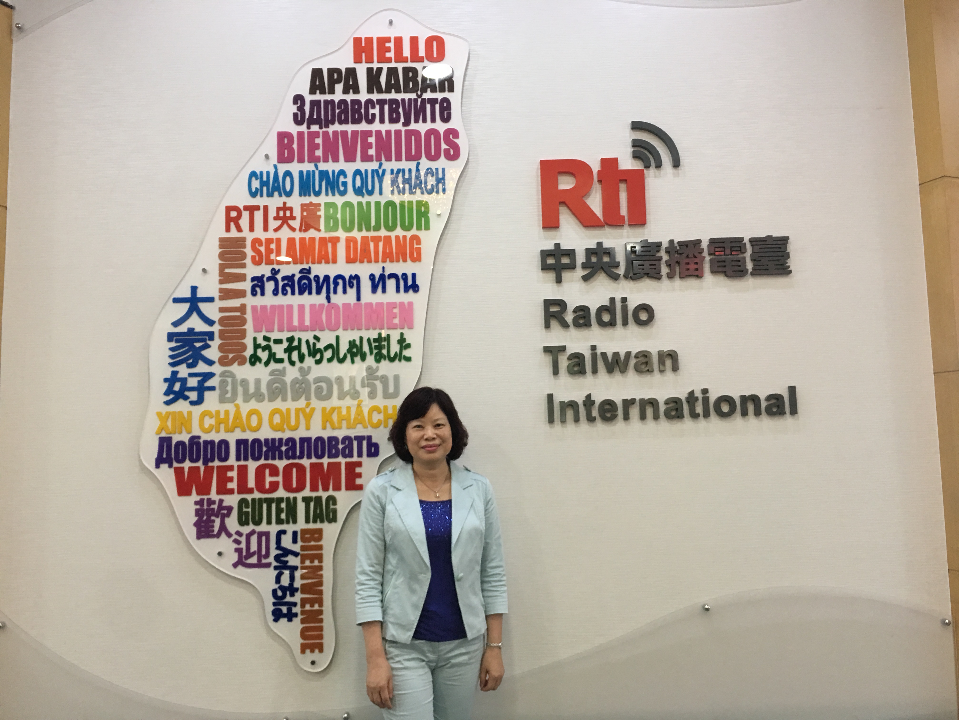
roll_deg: +1.0
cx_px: 480
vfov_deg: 48.2
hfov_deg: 61.7
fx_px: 803
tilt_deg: +6.7
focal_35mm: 29
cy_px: 360
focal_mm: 4.15
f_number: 2.2
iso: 50
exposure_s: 1/15
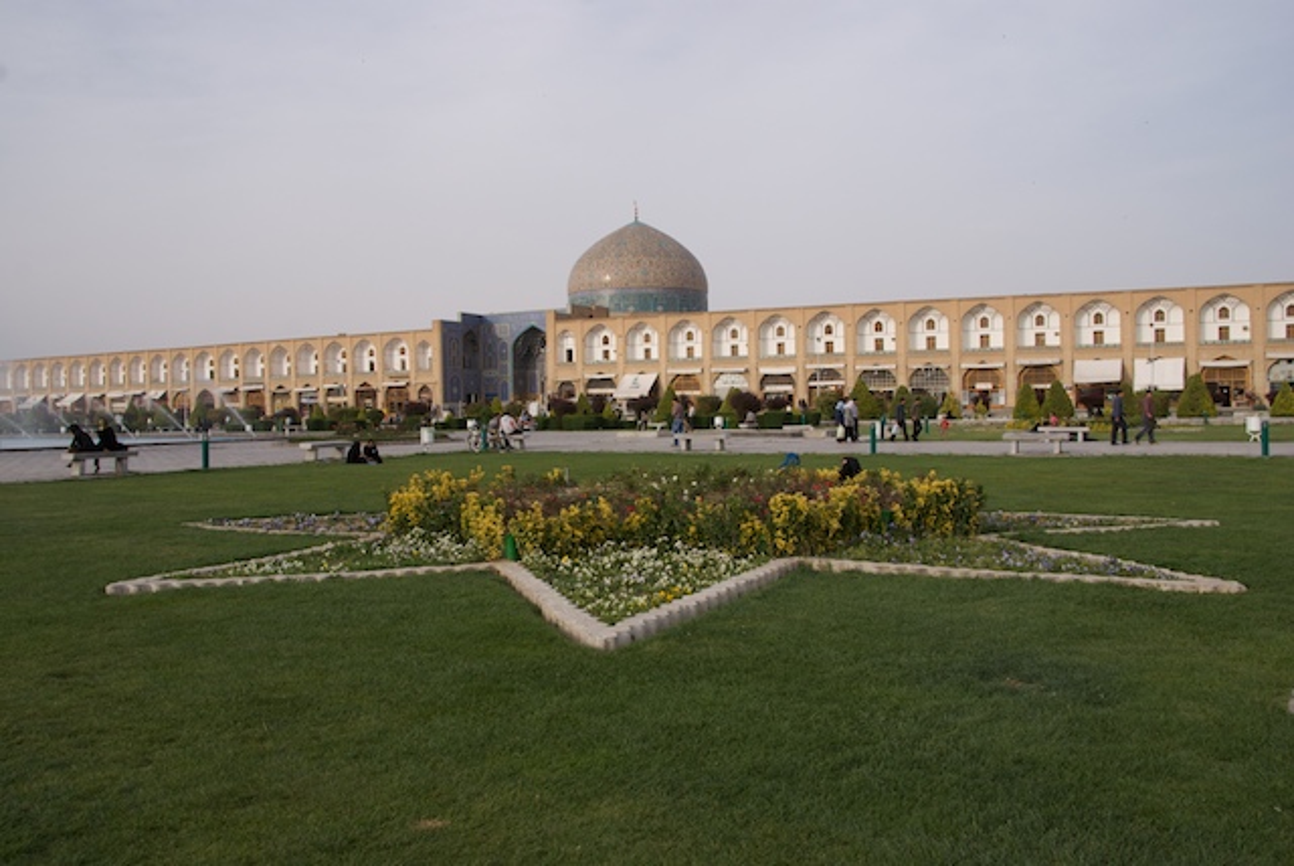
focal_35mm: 27
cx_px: 647
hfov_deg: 67.3
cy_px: 433
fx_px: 971
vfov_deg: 48.0
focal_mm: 18
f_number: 10
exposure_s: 1/200
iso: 200
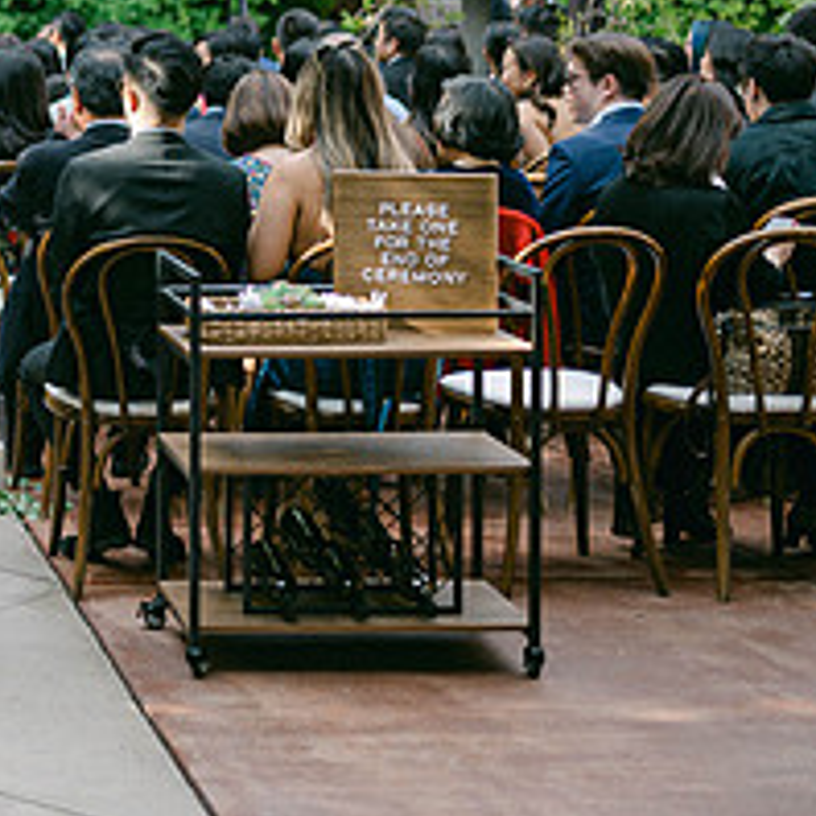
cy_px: 33
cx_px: -367
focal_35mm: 87
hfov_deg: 18.0
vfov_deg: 19.5
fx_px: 2320
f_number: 1.8
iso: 100
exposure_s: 1/400
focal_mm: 35
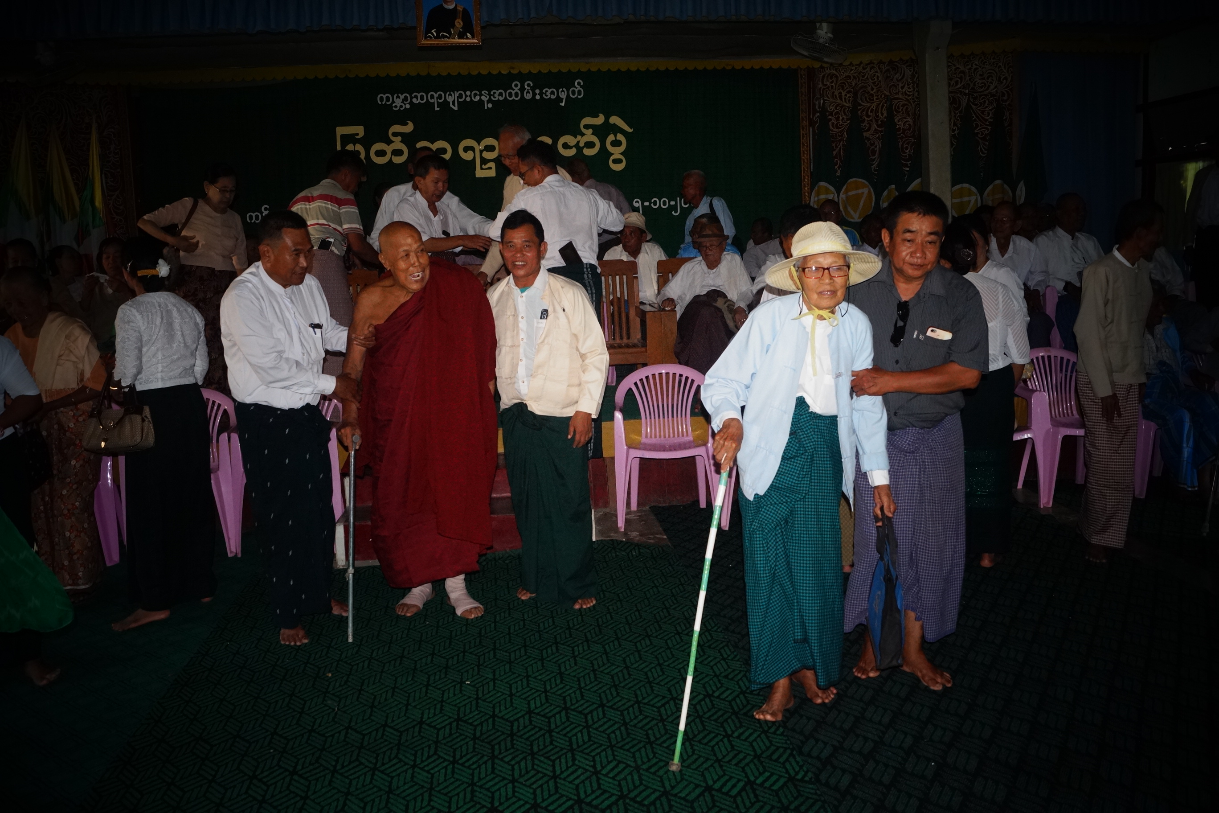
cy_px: 406
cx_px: 610
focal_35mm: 27
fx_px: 914
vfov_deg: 47.9
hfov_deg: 67.4
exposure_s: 1/60
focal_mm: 18
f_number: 5.6
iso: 800
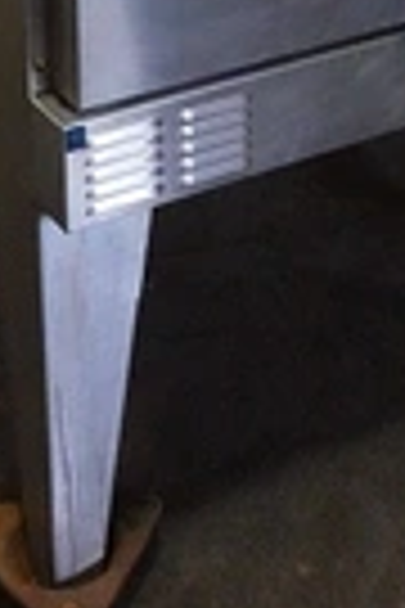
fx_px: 1552
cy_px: -144
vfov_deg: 20.5
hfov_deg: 14.8
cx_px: 279
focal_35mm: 92
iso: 3200
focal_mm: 11.52
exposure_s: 1/200
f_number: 5
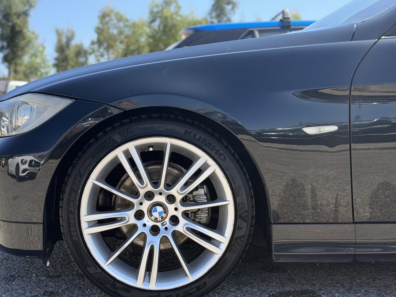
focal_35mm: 55
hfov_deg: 34.9
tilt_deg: -0.9
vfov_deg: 26.6
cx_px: 176
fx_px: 629
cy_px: 156
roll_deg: +1.0
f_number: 1.78
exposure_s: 1/1608
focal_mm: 6.76
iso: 100
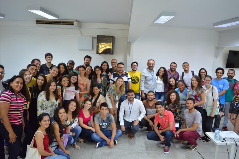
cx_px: 120
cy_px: 80
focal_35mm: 27
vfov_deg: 47.9
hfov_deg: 67.4
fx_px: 179
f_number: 3.5
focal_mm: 18
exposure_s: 1/40
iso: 400
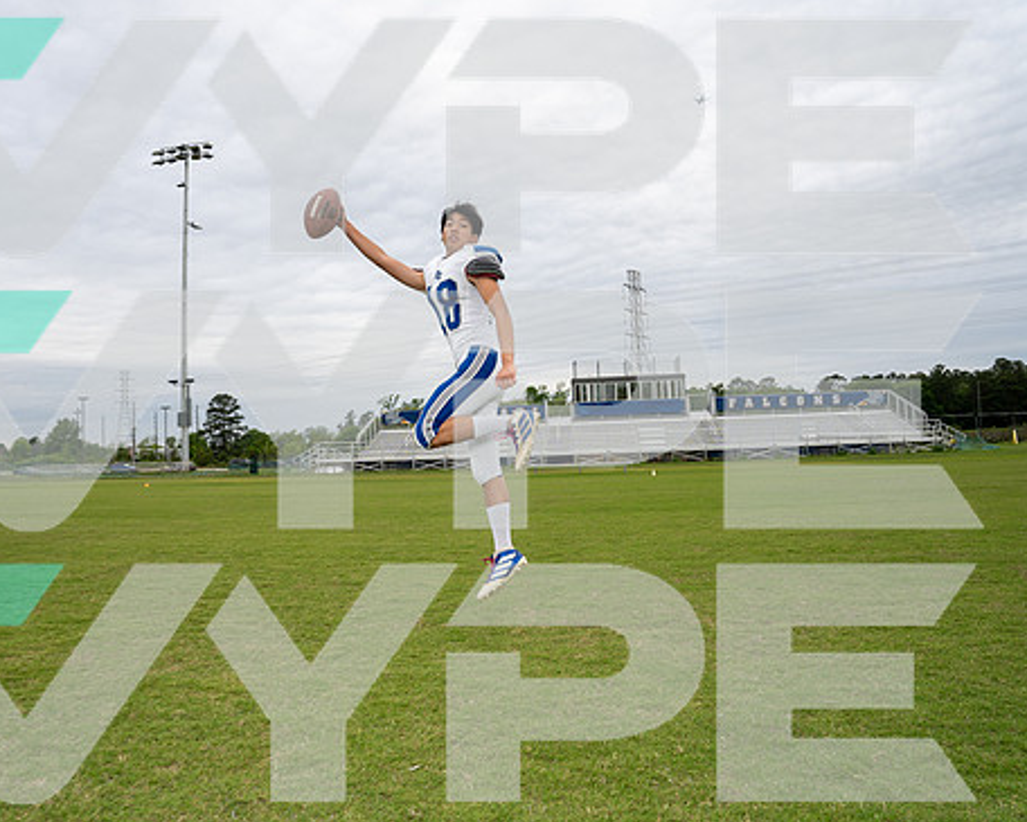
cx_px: 410
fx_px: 760
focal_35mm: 25
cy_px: 404
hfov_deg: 67.4
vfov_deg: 56.8
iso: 200
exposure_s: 1/250
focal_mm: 20
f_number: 5.6
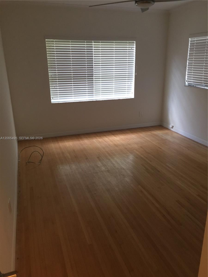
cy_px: 138
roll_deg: -0.6
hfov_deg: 48.2
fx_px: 232
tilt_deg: -15.6
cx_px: 104
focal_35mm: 29
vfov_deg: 61.7
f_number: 2.2
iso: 40
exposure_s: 1/15
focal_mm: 4.15
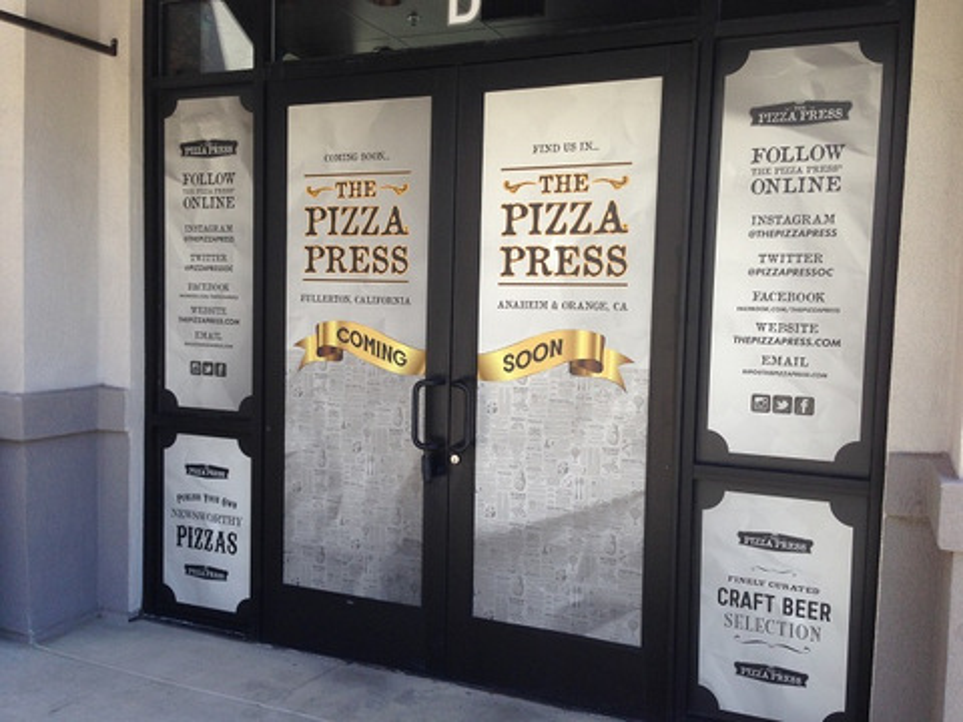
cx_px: 482
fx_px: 918
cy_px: 361
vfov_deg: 42.9
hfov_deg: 55.4
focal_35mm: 33
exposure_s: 1/303
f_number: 2.4
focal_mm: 4.12
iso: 50
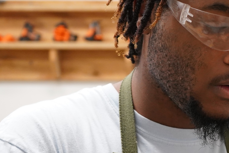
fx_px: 833
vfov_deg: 10.4
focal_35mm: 131
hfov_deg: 15.2
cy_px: 135
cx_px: 261
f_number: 4.5
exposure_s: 1/160
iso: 3200
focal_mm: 44
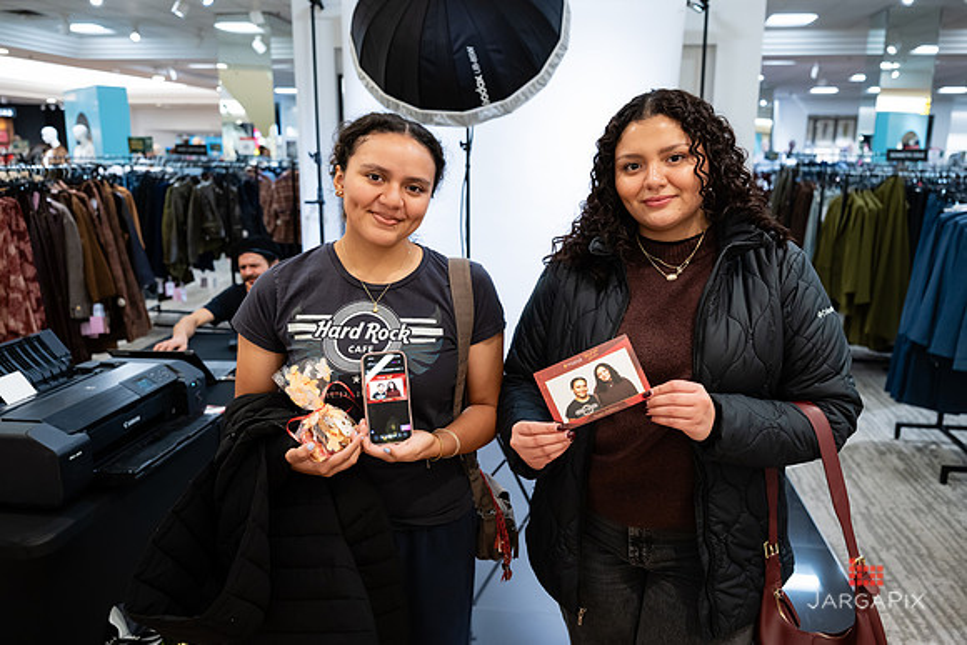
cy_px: 297
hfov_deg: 68.9
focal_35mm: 26
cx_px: 502
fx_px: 704
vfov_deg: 49.2
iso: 1000
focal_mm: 24
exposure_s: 1/125
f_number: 3.2
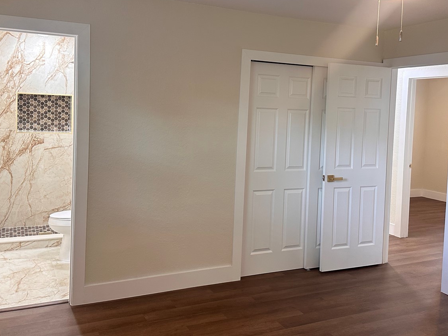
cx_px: 223
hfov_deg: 54.0
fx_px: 440
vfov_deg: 41.6
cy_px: 138
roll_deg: -2.5
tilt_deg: -3.8
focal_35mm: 34
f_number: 1.78
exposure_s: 1/60
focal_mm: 6.86
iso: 250
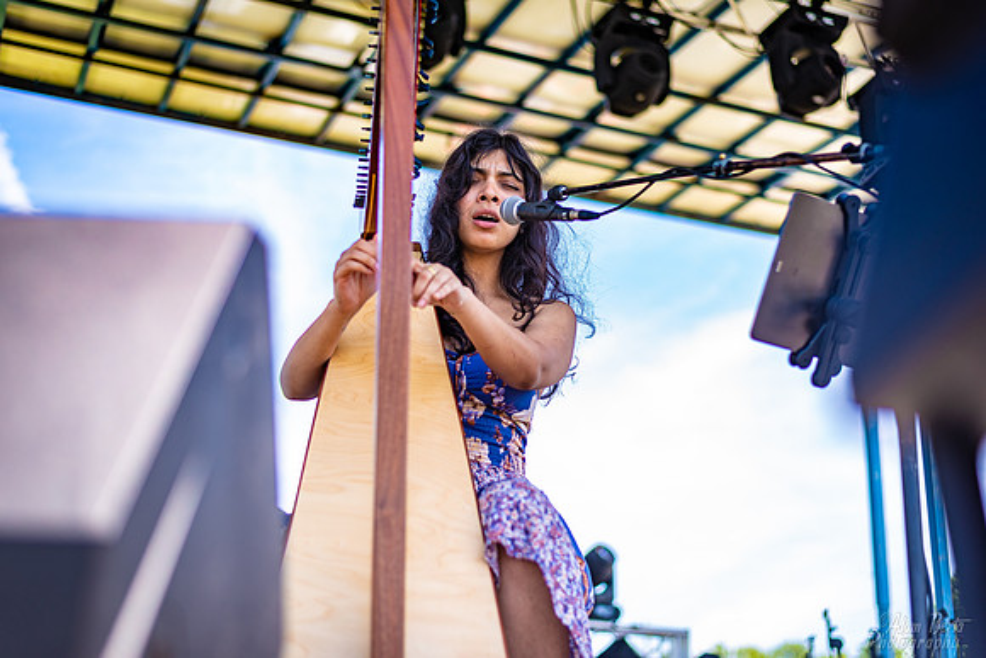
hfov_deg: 39.6
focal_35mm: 50
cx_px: 493
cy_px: 329
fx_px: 1370
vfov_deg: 27.0
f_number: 2.2
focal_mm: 50
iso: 100
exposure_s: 1/640
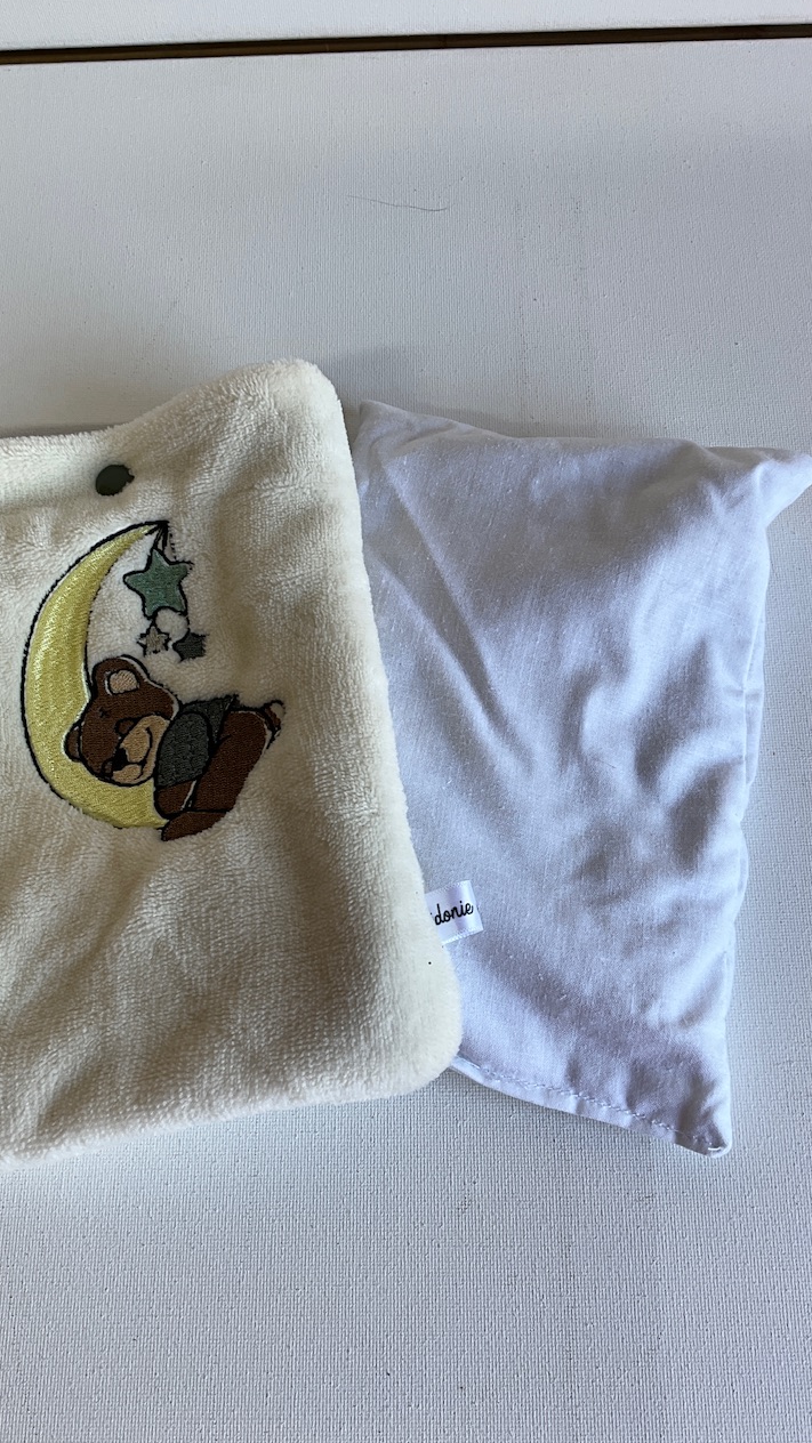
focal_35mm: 32
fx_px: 1225
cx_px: 356
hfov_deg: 36.6
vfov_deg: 61.0
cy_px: 716
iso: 16
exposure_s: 1/100
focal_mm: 3
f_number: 1.8
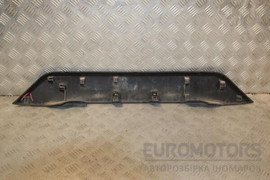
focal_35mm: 36
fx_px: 270
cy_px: 90
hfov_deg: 53.1
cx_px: 135
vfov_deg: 36.9
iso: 800
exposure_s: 1/200
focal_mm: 24
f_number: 6.3
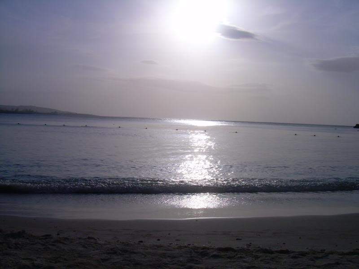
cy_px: 134
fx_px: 394
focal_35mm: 38
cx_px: 180
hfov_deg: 49.0
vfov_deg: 37.7
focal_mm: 6.3
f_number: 4.6
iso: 50
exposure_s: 1/2000
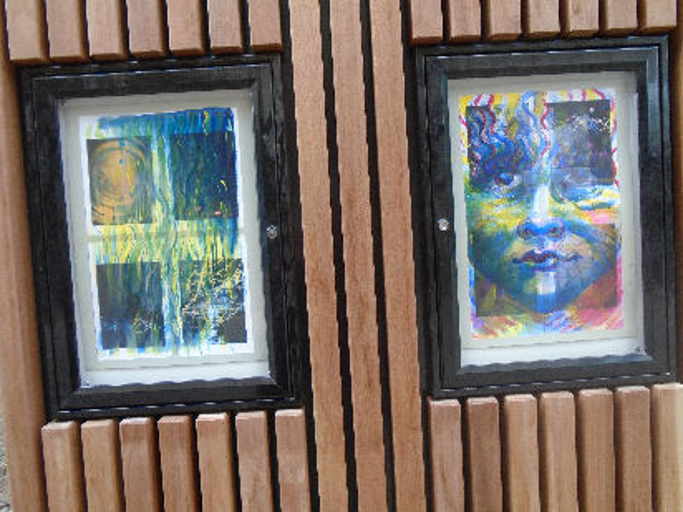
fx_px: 513
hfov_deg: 67.3
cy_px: 256
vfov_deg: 53.1
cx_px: 342
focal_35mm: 26
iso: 160
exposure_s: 1/100
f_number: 3.2
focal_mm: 4.6
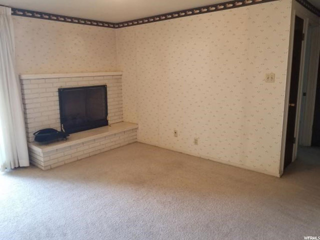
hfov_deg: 67.3
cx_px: 160
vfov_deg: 53.1
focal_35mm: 26
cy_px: 120
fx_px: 240
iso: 200
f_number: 1.7
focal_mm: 4.25
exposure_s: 1/60
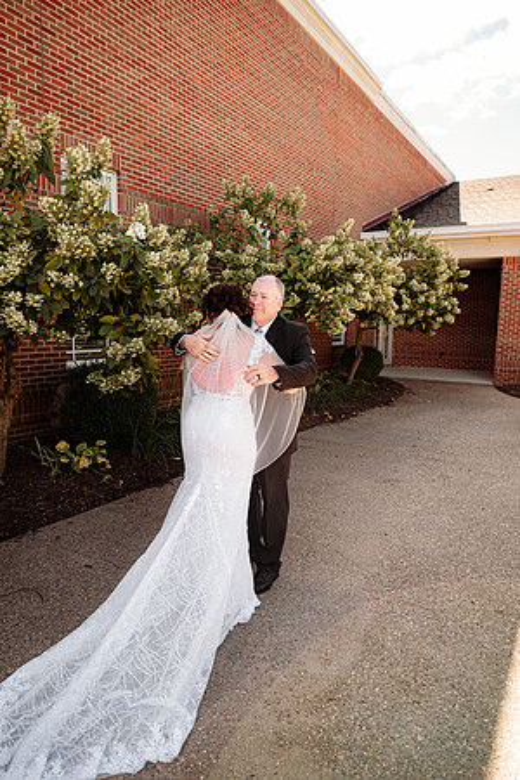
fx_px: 520
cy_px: 390
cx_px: 260
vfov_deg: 73.7
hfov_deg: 53.1
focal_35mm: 24
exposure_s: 1/400
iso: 160
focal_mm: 24
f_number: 2.8
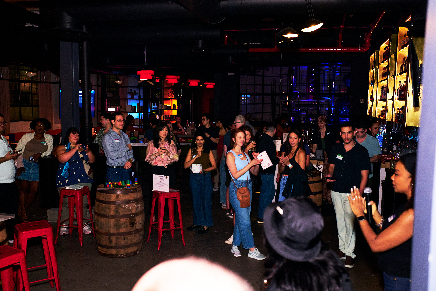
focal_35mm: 35
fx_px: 424
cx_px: 218
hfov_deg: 54.4
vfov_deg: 37.9
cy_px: 146
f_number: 3.2
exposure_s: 1/160
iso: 1250
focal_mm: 35
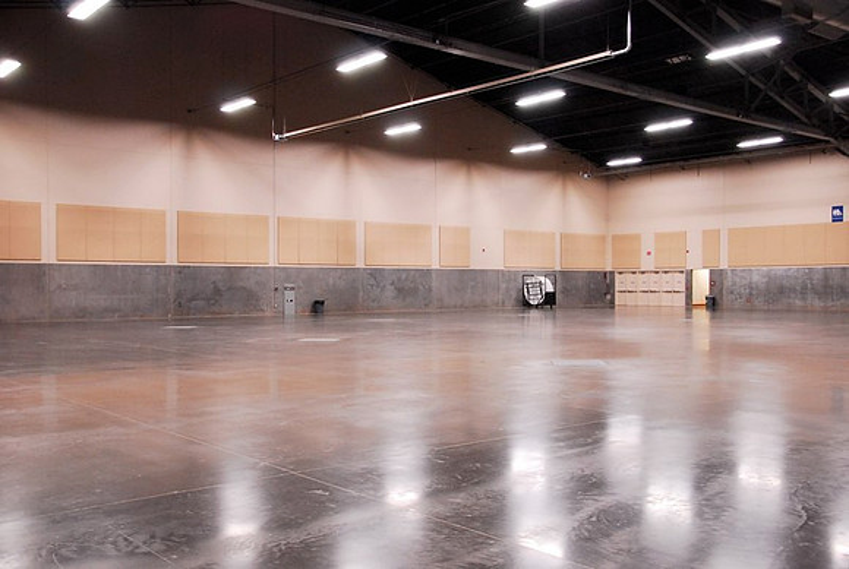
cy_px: 284
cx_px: 424
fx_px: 851
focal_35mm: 36
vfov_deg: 37.0
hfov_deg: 53.0
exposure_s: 1/45
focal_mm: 24
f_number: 4.8
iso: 800
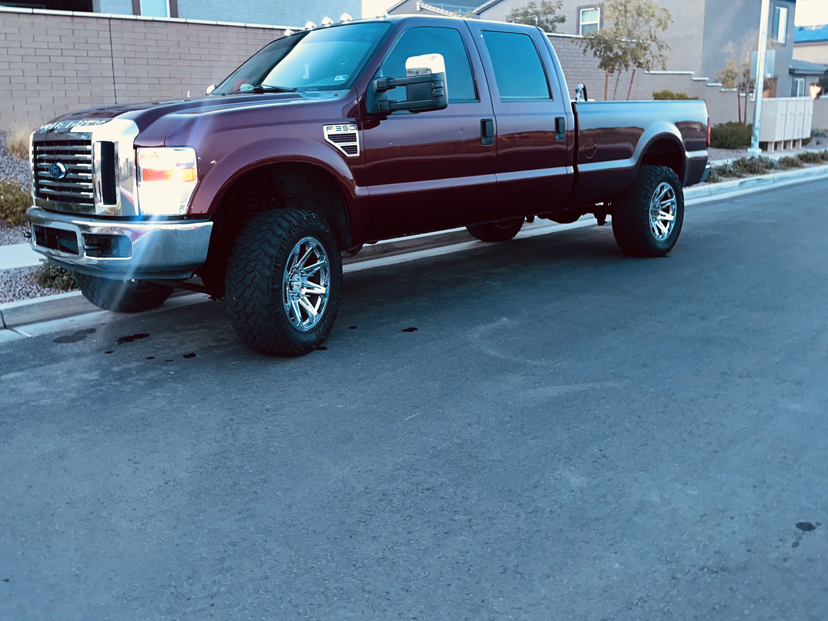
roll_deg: +2.2
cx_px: 332
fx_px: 741
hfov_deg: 57.9
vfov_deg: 45.1
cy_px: 242
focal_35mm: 31
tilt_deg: -10.1
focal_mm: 6.86
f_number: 1.78
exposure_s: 1/17
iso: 160
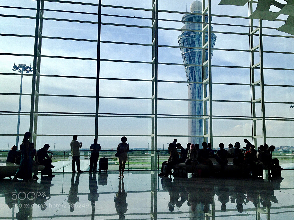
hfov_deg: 52.6
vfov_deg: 40.7
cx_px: 147
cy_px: 110
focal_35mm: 35
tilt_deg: +6.6
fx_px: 297
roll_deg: -1.8
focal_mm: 4.28
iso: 50
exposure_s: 1/824
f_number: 2.4
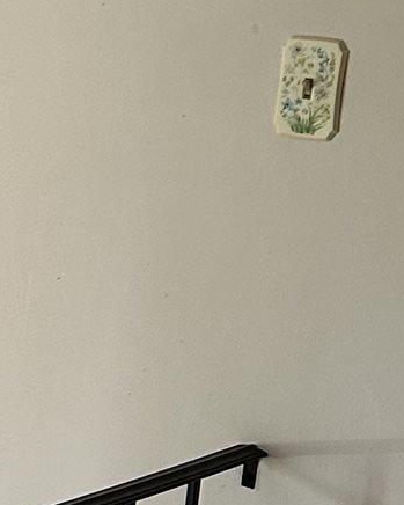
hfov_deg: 10.3
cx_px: -499
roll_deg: -2.4
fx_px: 2002
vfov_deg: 14.4
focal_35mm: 134
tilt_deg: -13.2
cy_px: 309
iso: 125
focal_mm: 5.7
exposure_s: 1/61
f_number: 1.5
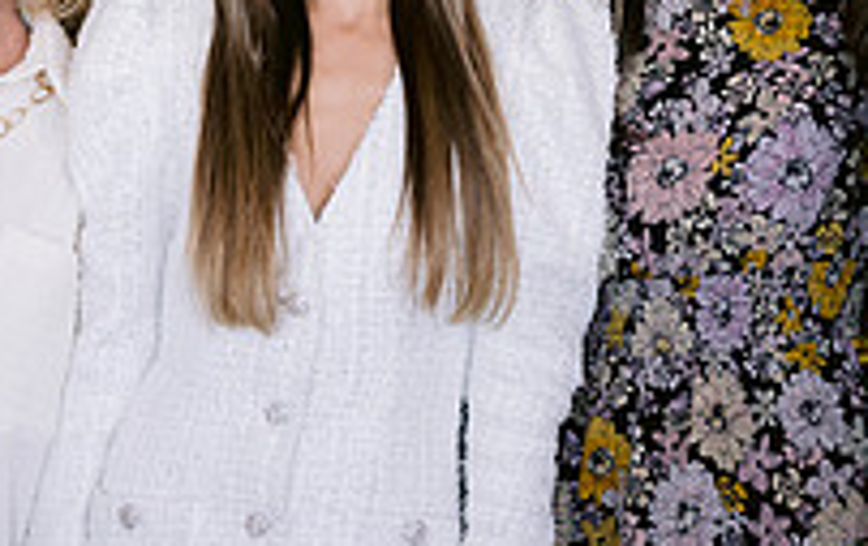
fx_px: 3578
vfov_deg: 8.7
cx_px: 285
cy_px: 252
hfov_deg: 13.8
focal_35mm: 151
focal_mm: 50
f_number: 3.2
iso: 800
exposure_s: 1/250
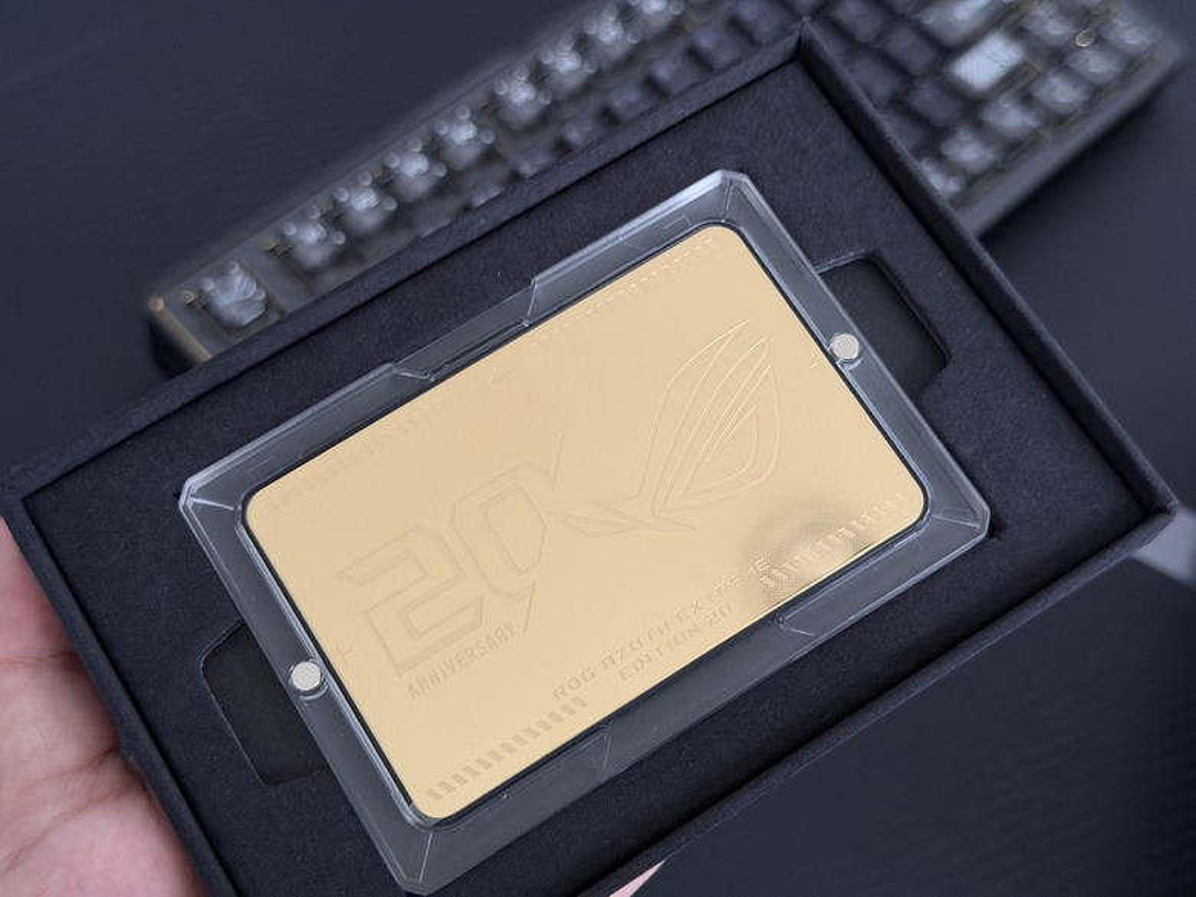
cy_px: 448
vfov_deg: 30.3
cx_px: 598
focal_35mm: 48
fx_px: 1658
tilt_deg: -56.2
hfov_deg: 39.7
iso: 500
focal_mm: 6.76
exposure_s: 1/40
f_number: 1.78
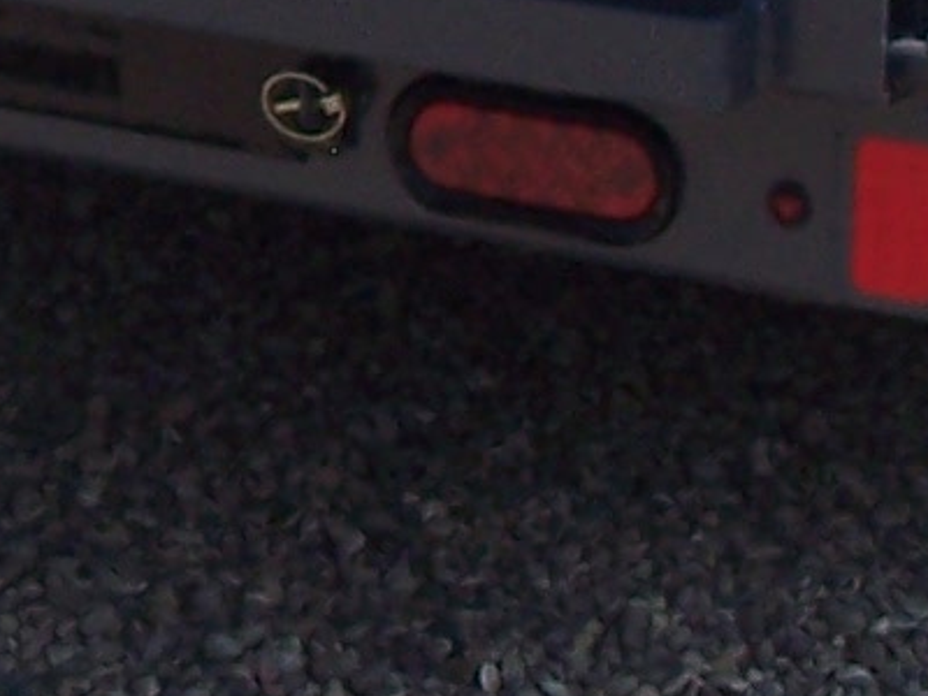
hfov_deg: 9.0
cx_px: -74
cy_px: -90
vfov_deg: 6.7
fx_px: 5871
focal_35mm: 219
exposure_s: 1/350
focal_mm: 6.3
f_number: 5.6
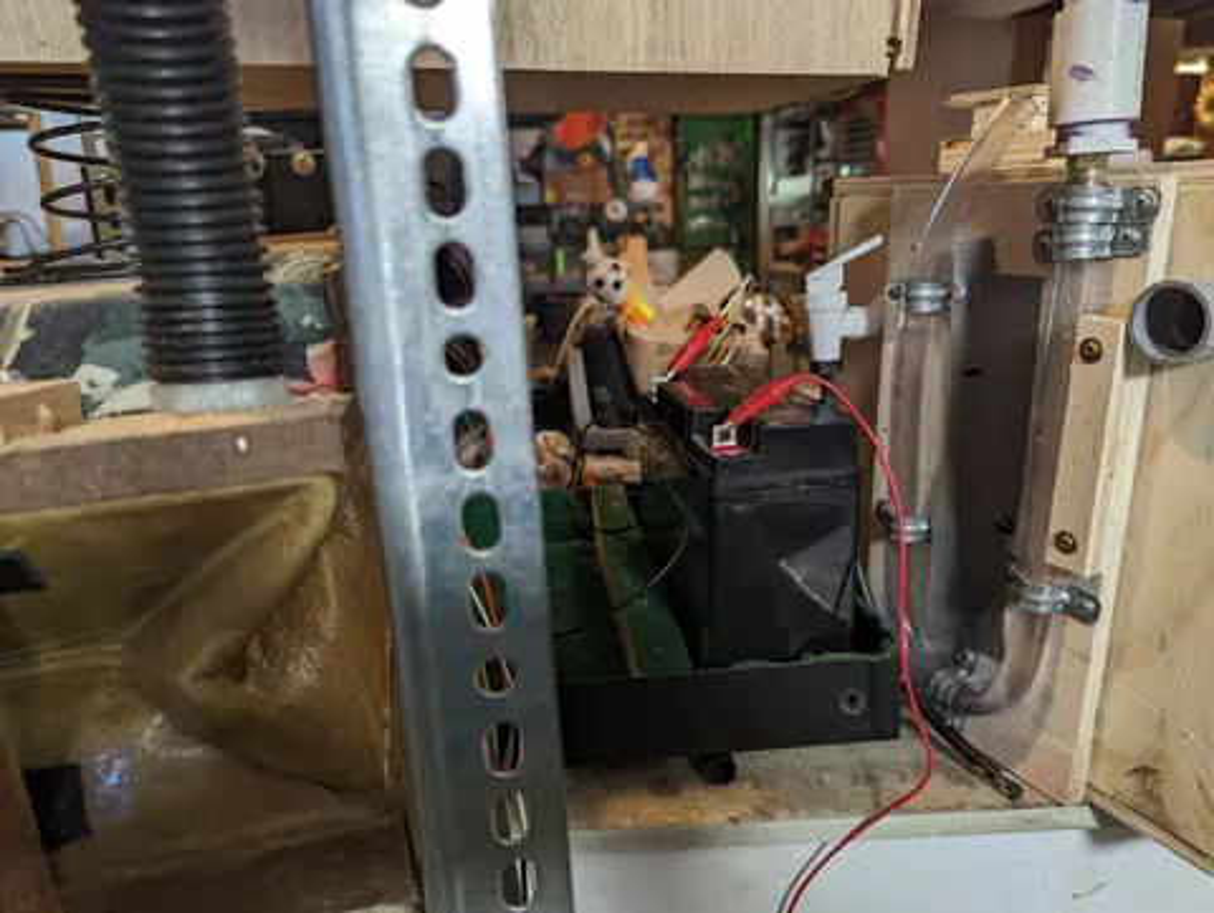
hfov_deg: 71.5
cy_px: 456
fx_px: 843
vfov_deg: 56.9
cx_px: 607
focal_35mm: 24
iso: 84
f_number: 1.85
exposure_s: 1/40
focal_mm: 6.81
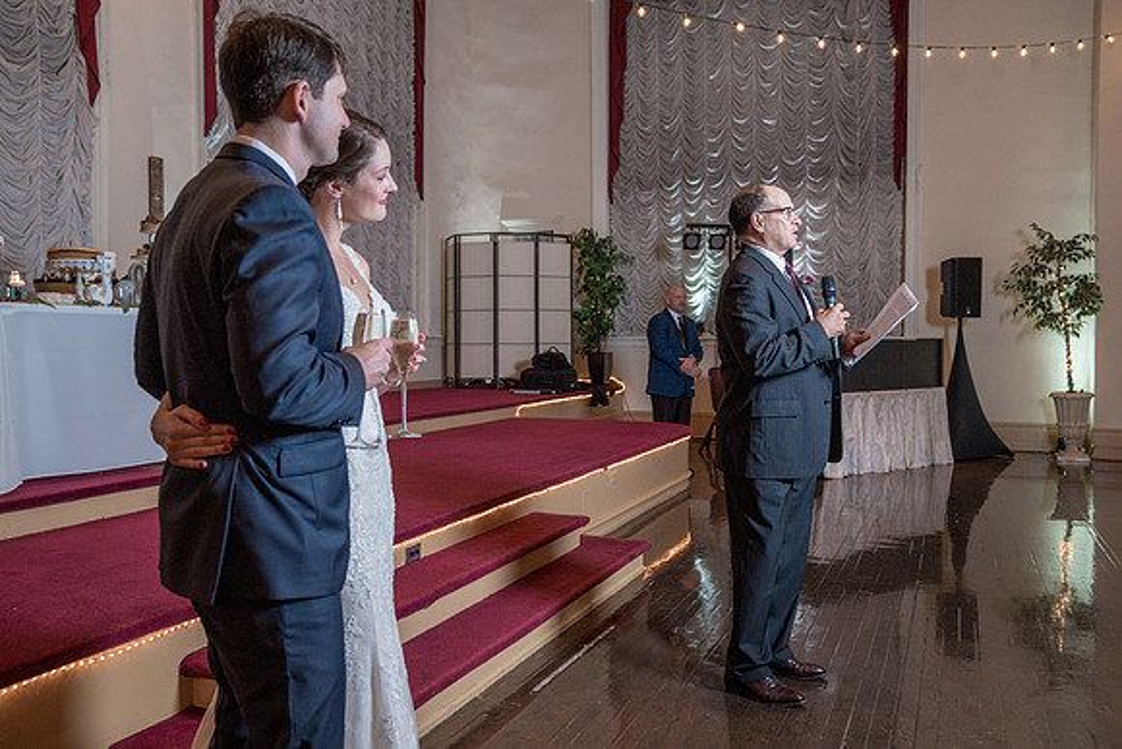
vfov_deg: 43.6
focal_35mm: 30
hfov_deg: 61.9
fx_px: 935
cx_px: 561
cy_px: 374
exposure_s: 1/200
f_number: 4
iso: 2000
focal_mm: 30
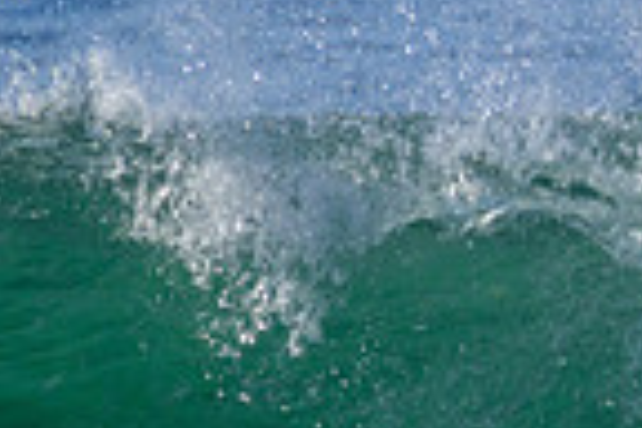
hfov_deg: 0.6
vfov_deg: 0.4
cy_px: 20
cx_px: 1253
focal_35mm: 3228
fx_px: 57561
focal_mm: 800
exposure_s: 1/2000
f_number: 11
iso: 640
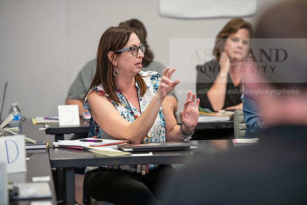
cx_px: 154
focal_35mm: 165
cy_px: 102
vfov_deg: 8.3
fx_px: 1407
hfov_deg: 12.4
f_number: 2.8
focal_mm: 165
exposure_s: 1/200
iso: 1250
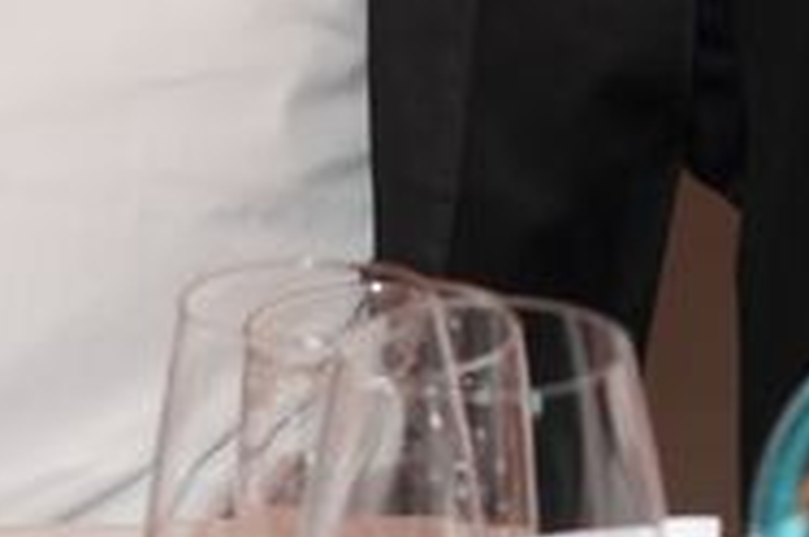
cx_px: 727
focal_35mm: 405
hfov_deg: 5.1
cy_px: -697
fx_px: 9086
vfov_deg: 3.3
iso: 1600
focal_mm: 63
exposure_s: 1/50
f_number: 4.5
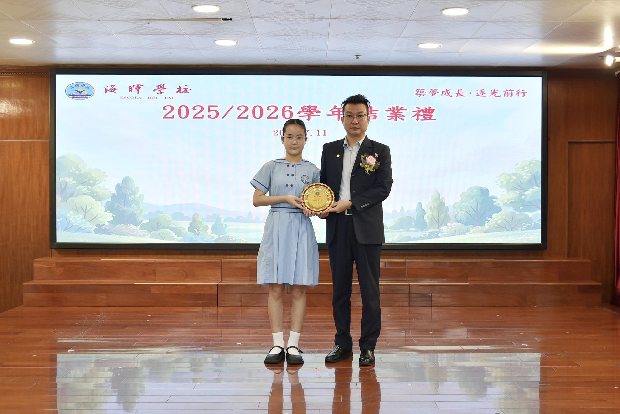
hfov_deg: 54.4
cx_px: 310
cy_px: 207
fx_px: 603
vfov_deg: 37.9
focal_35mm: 35
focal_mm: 35
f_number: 4.8
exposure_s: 1/90
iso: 400
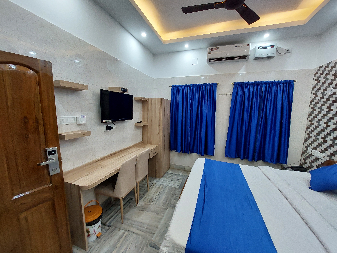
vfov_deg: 89.9
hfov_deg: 106.2
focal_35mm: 13
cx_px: 168
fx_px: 127
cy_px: 126
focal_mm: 1.74
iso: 250
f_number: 2.2
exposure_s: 1/33
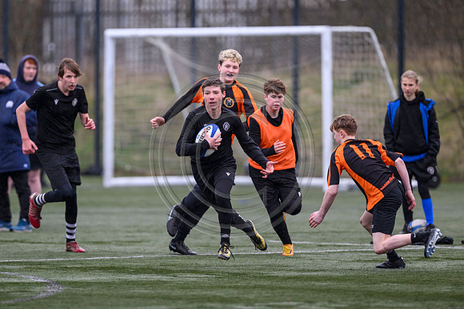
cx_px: 232
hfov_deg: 4.7
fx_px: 5606
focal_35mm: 435
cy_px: 154
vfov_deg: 3.2
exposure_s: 1/1600
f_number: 3.5
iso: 1000
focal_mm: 400
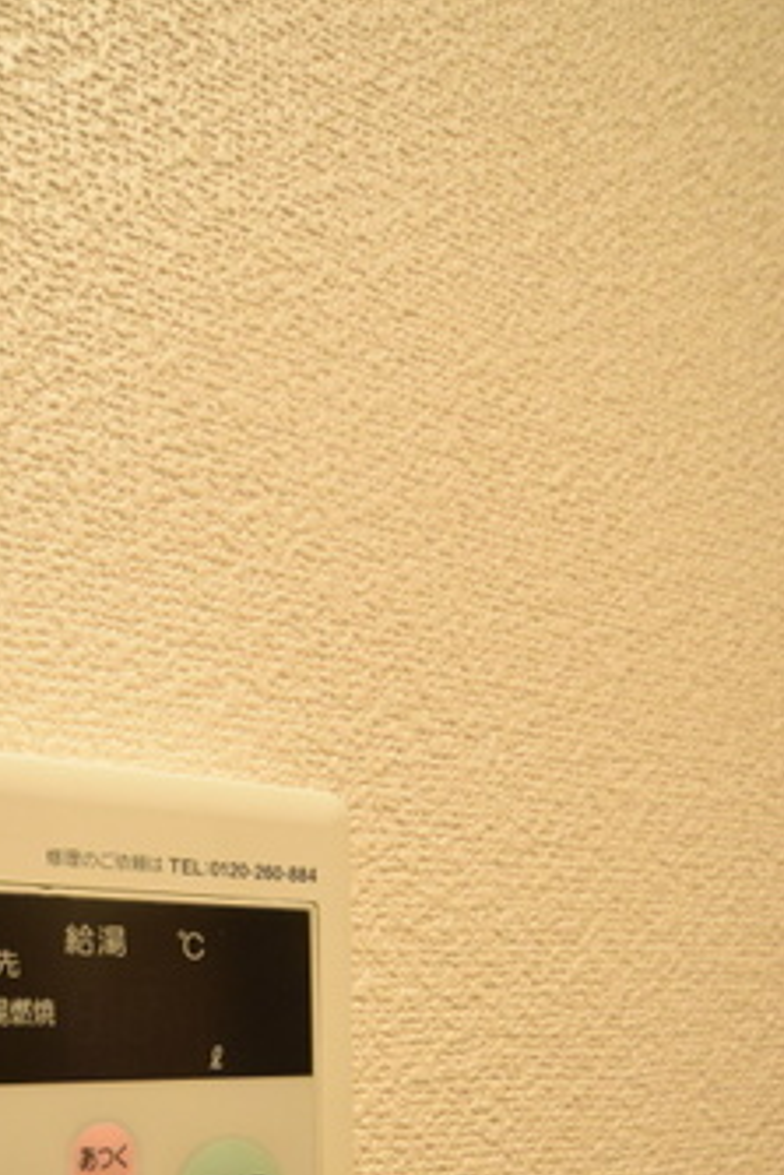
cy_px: 1034
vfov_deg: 64.6
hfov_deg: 47.8
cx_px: 40
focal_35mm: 23
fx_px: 750
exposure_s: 1/100
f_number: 4.5
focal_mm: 8
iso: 1600
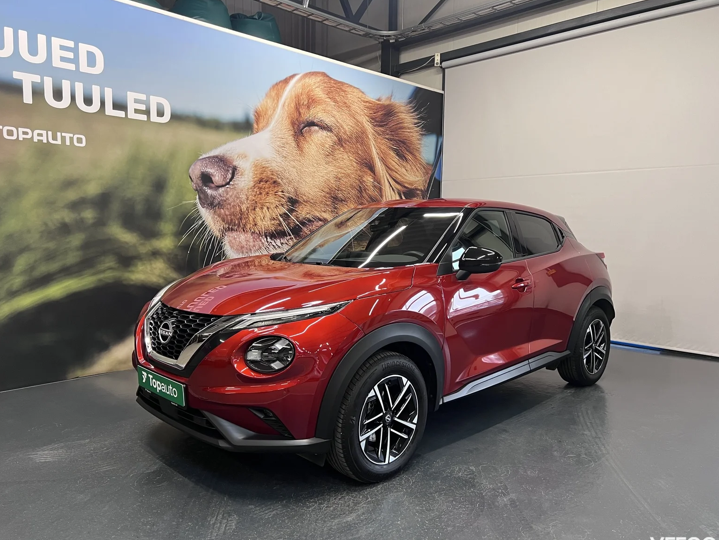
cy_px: 276
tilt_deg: -4.8
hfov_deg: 65.3
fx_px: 561
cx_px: 349
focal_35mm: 27
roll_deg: -0.3
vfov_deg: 51.4
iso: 125
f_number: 1.5
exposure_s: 1/82
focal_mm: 5.7
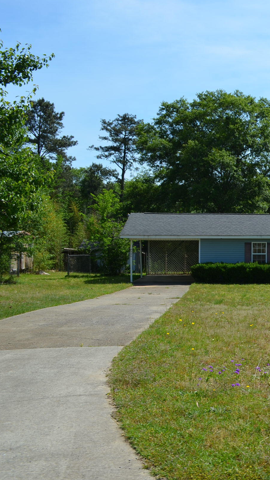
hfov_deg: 24.7
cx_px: 333
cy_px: 238
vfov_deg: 47.4
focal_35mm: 43
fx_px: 547
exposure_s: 1/320
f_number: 9
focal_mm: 18
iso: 100
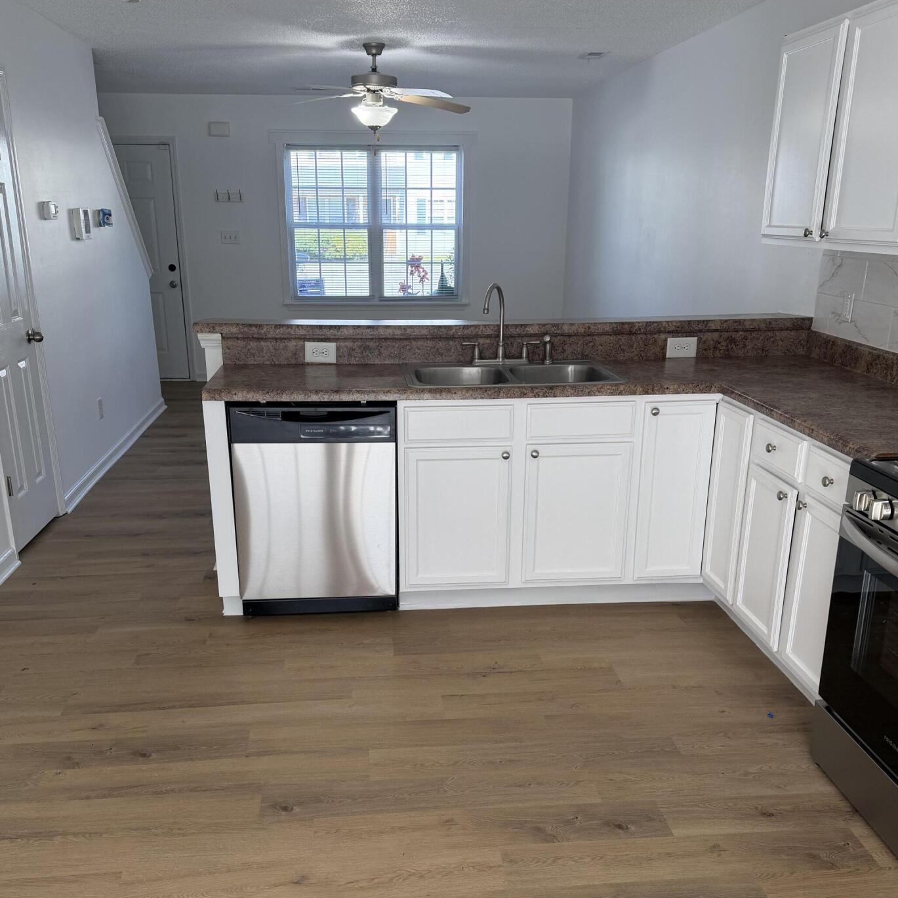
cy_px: 522
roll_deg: -0.8
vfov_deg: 52.3
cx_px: 429
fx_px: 910
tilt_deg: -18.6
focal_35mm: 31
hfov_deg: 52.5
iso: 100
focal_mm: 6.76
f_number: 1.78
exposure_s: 1/178
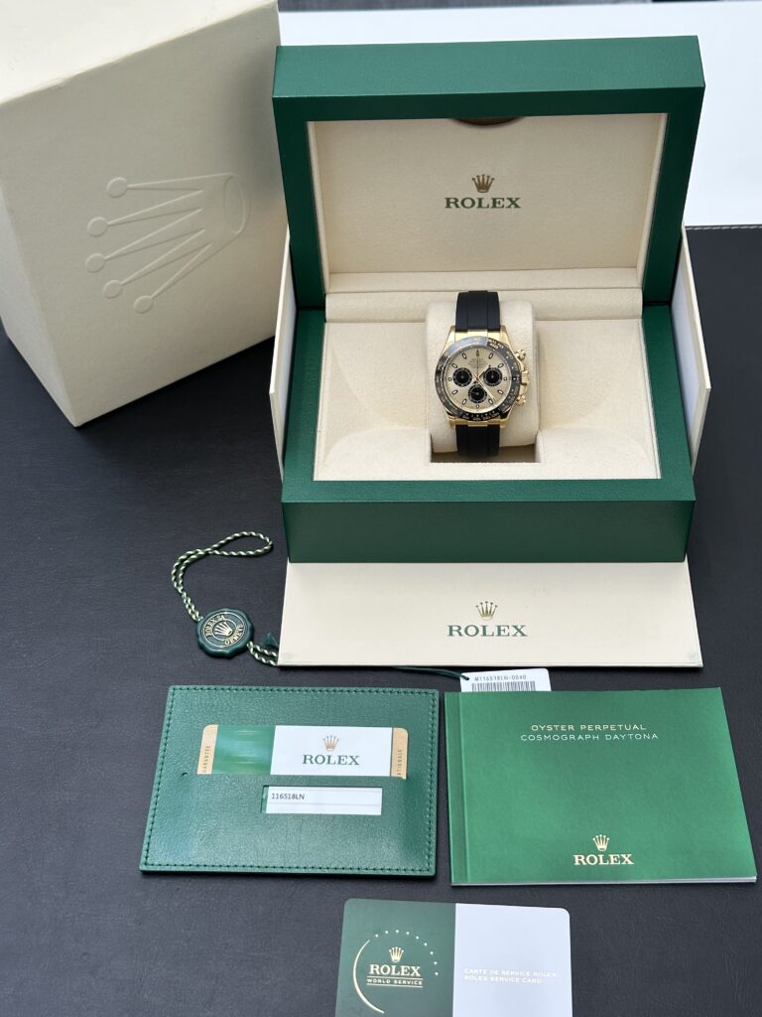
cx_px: 381
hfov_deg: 30.3
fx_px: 1409
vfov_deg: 39.7
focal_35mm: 48
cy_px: 508
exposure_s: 1/121
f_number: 1.78
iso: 64
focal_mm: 6.86
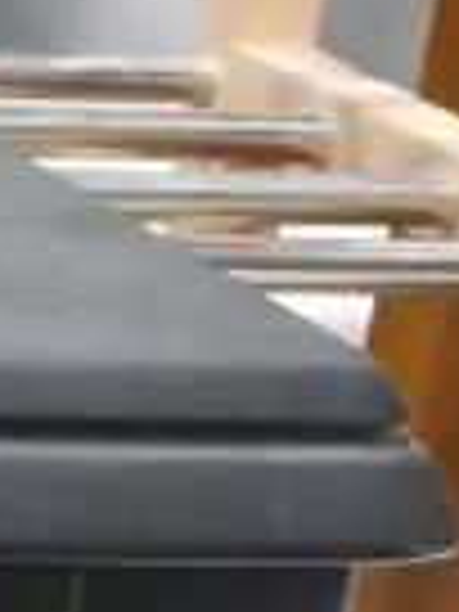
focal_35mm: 301
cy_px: 1476
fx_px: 5322
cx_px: -1138
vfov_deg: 6.3
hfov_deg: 4.6
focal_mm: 20
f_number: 11
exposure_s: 1/60
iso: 3200
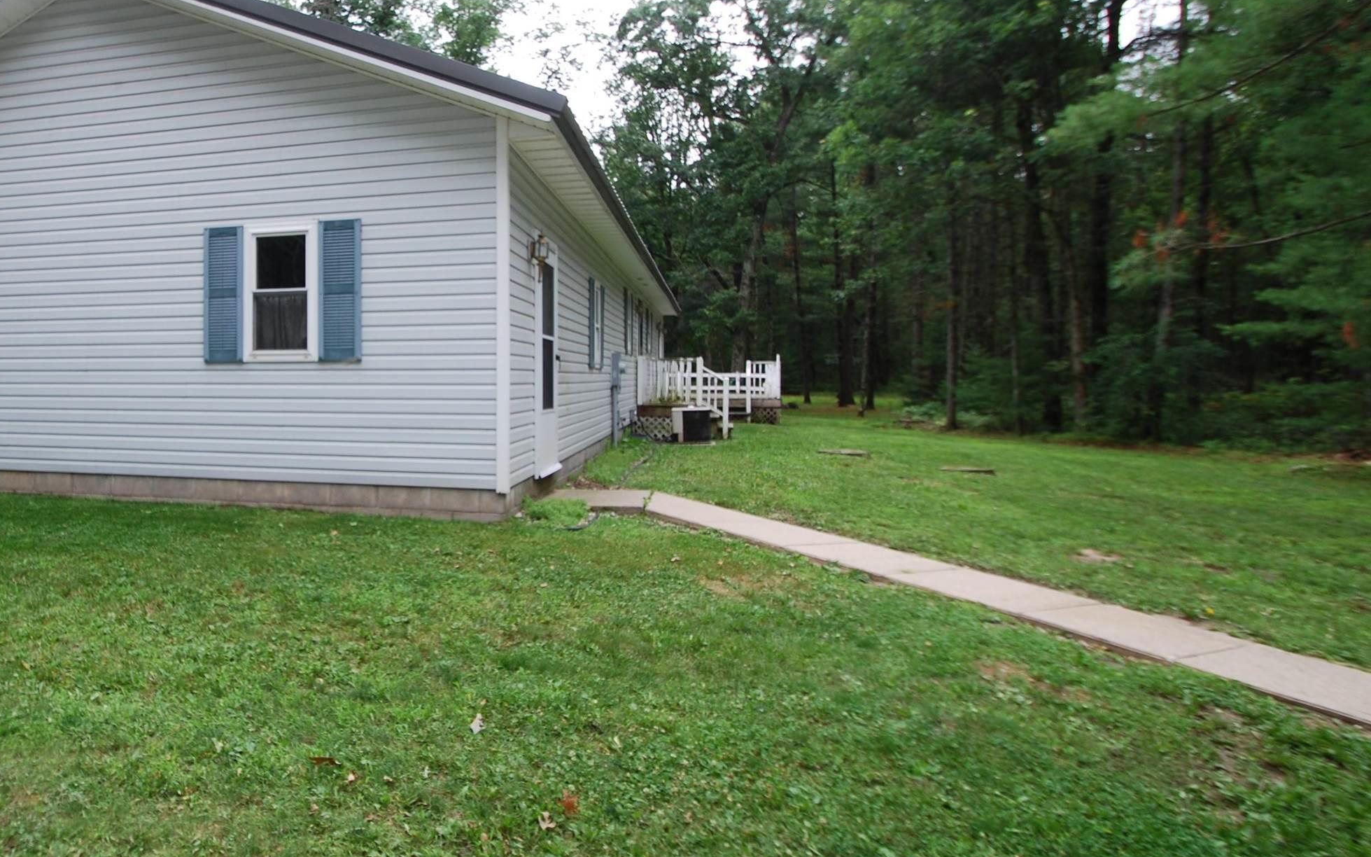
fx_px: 897
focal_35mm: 24
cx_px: 398
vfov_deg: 51.0
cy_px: 381
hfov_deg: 71.3
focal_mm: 10
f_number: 5.6
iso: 140
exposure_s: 1/125
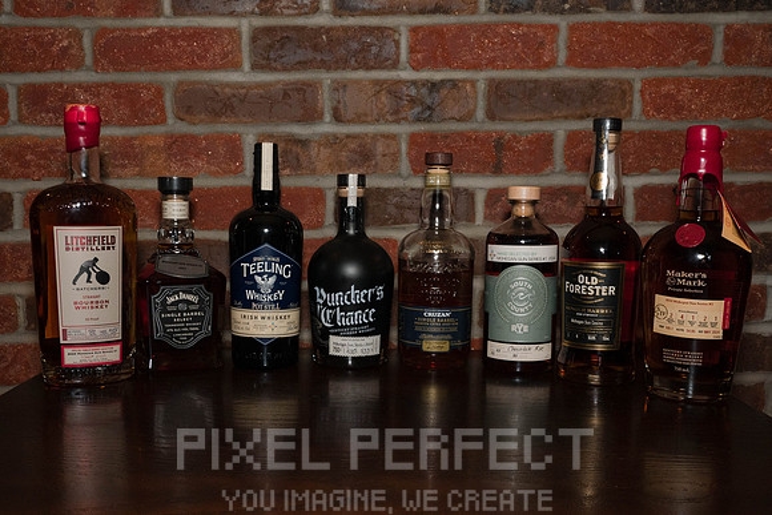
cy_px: 304
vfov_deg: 33.4
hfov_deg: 48.5
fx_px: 856
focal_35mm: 40
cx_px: 387
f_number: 14
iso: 4000
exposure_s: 1/60
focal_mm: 33.5
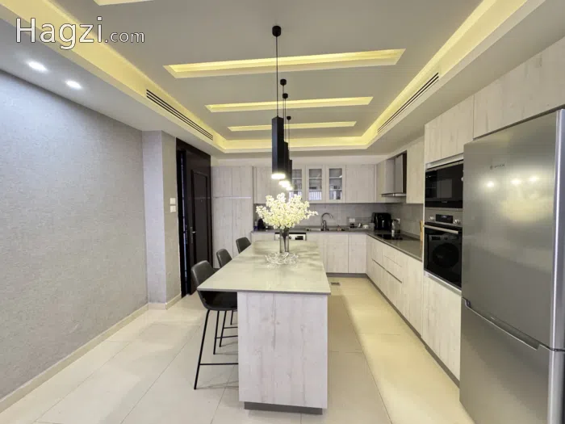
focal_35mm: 14
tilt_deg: -2.5
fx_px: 229
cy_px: 212
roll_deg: +0.4
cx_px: 282
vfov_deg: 85.7
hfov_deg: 102.1
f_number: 2.2
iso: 400
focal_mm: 2.22
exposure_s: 1/50
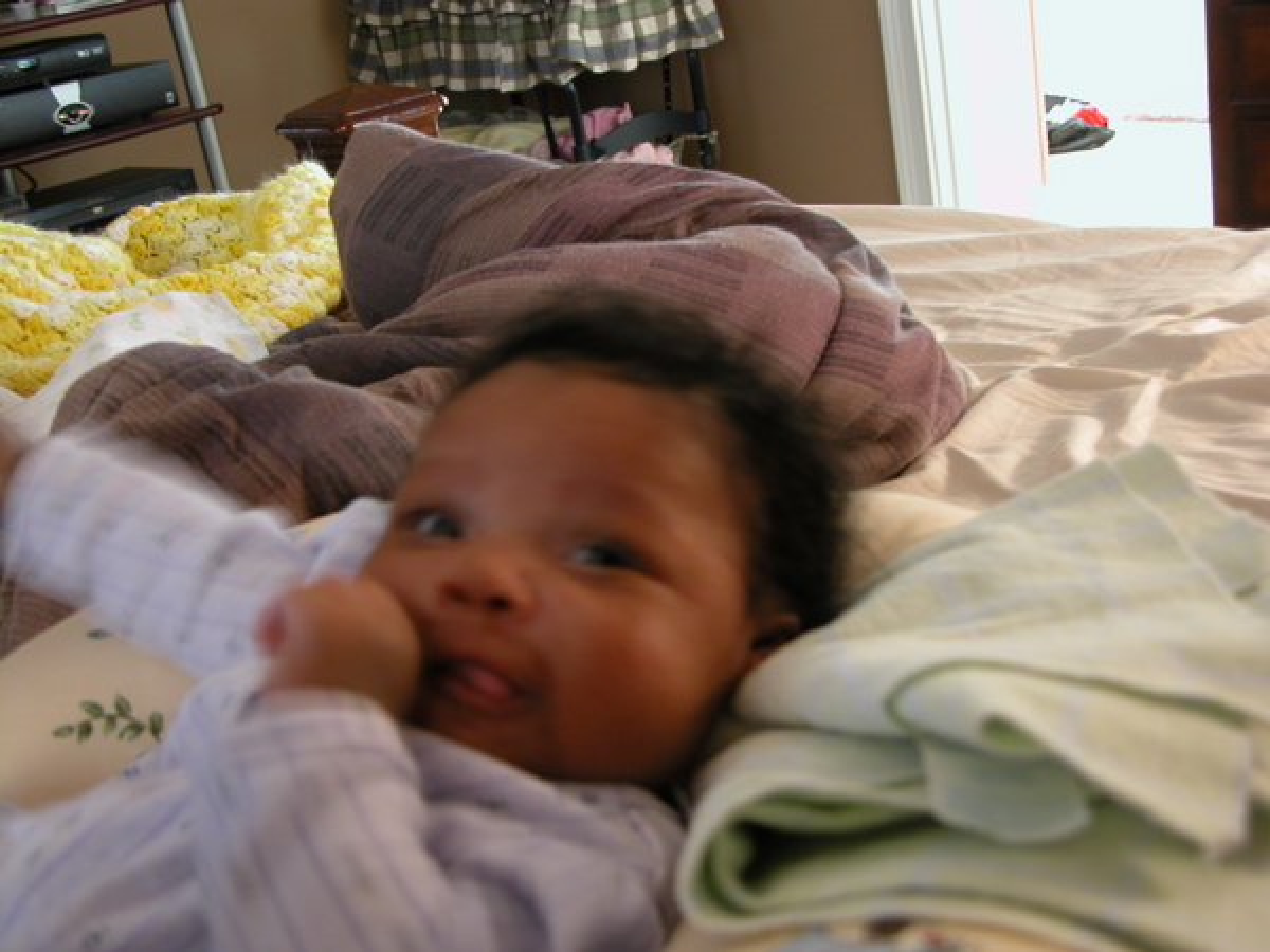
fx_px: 1688
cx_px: 635
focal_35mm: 46
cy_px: 476
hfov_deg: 41.2
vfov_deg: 31.5
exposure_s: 1/3.9
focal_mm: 11.6
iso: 126
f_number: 3
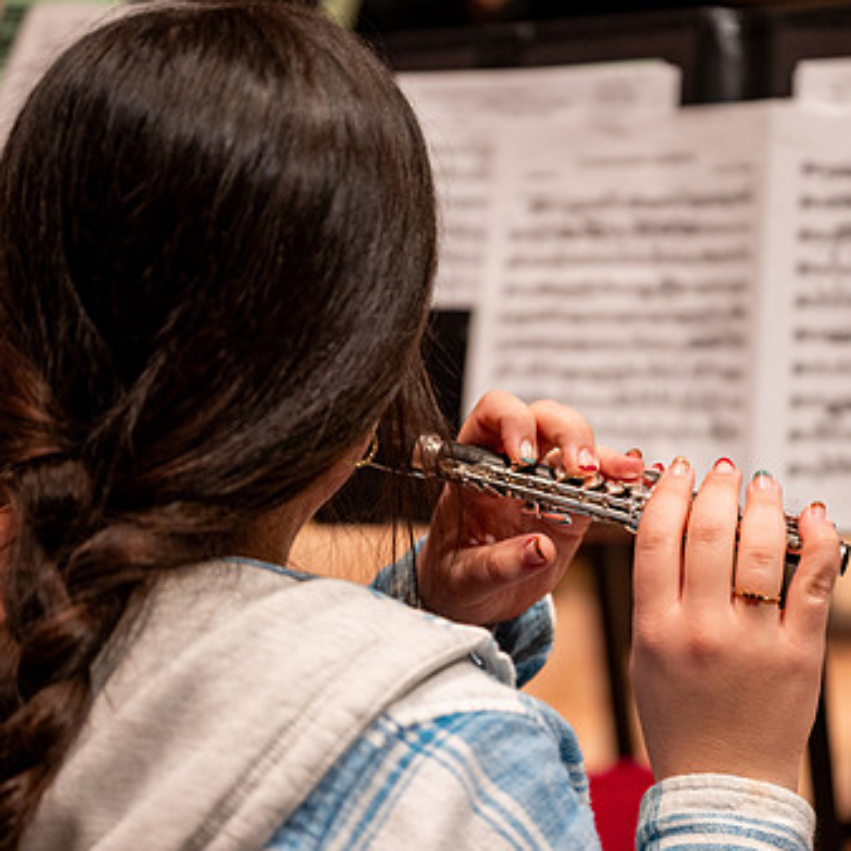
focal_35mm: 102
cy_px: 480
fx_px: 2837
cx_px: 569
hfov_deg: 17.0
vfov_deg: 17.1
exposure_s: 1/400
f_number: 2.8
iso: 640
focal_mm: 70
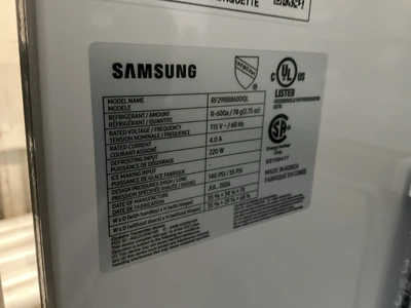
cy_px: 154
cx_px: 206
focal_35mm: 29
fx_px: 344
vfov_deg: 48.2
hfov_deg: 61.7
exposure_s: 1/24
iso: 500
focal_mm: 3
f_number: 1.8
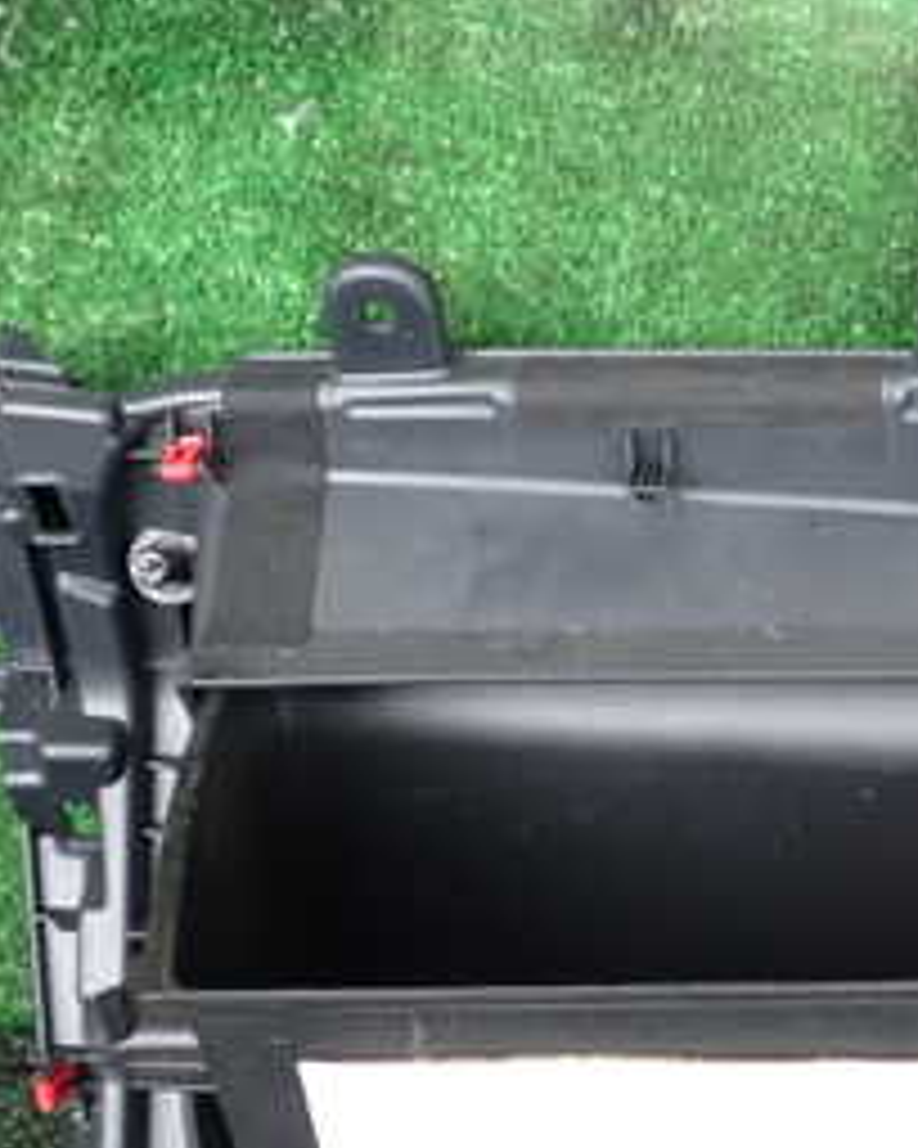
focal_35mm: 69
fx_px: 2343
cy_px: 792
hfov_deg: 20.9
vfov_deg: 27.3
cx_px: 1044
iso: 100
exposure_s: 1/60
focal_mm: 5.4
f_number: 2.3
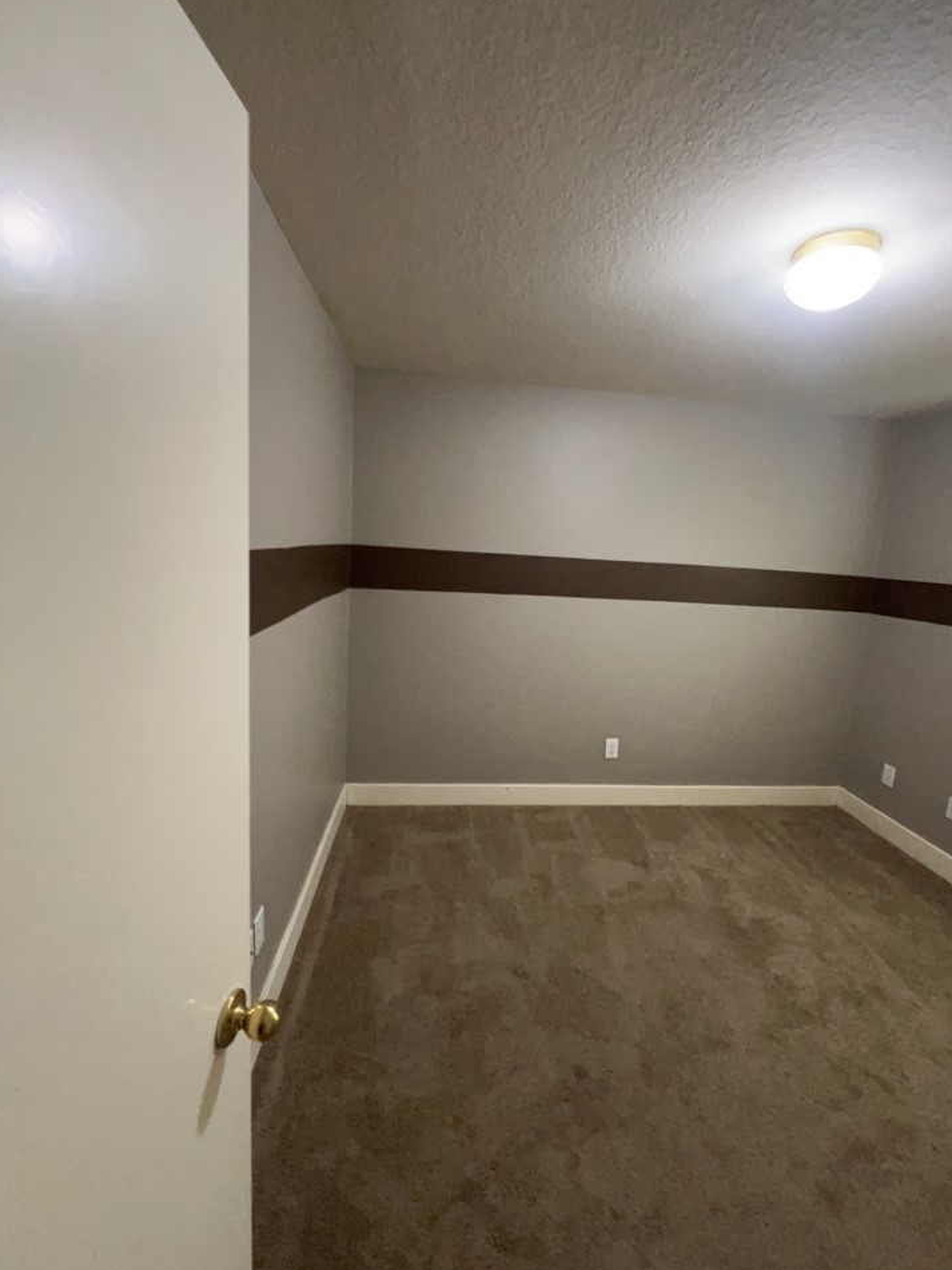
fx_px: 513
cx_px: 506
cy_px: 625
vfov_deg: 102.1
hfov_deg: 85.6
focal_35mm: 14
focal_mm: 1.57
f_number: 1.8
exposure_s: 1/60
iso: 640
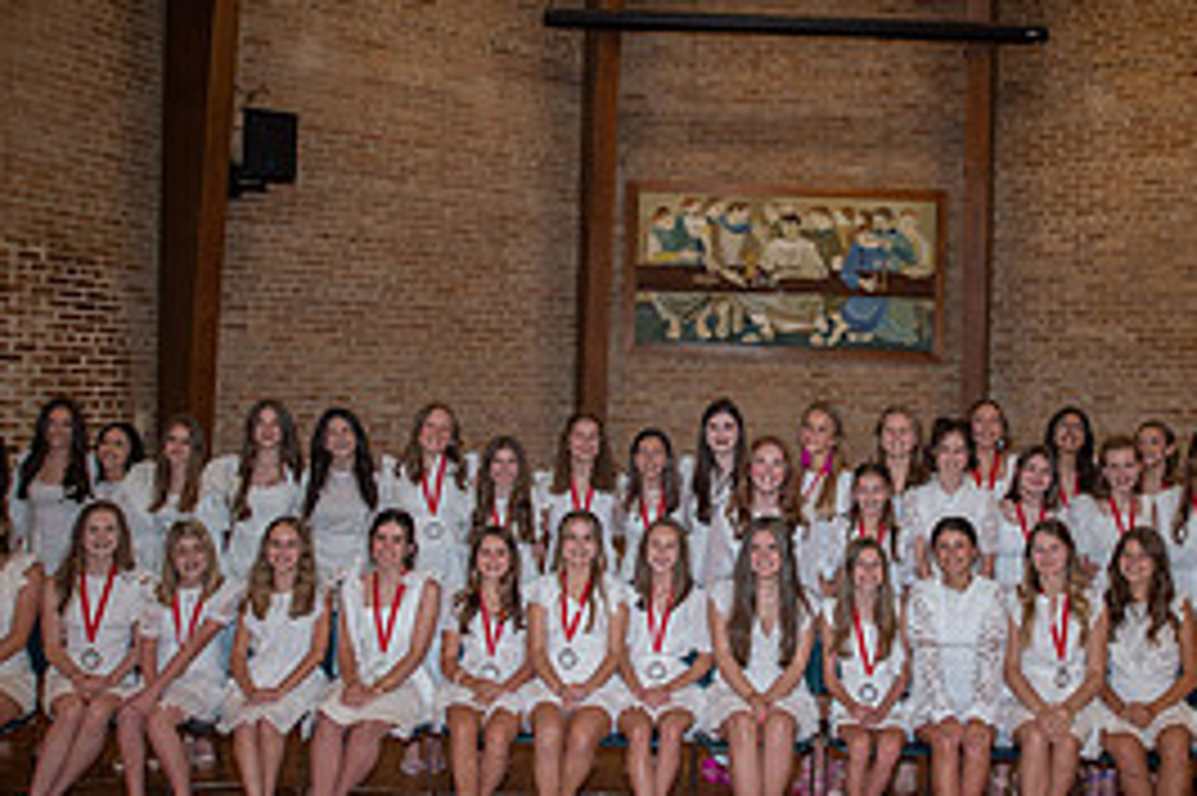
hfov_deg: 51.1
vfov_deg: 35.9
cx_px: 783
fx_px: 1229
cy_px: 427
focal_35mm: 37
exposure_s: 1/200
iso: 2000
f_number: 4.5
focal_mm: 17
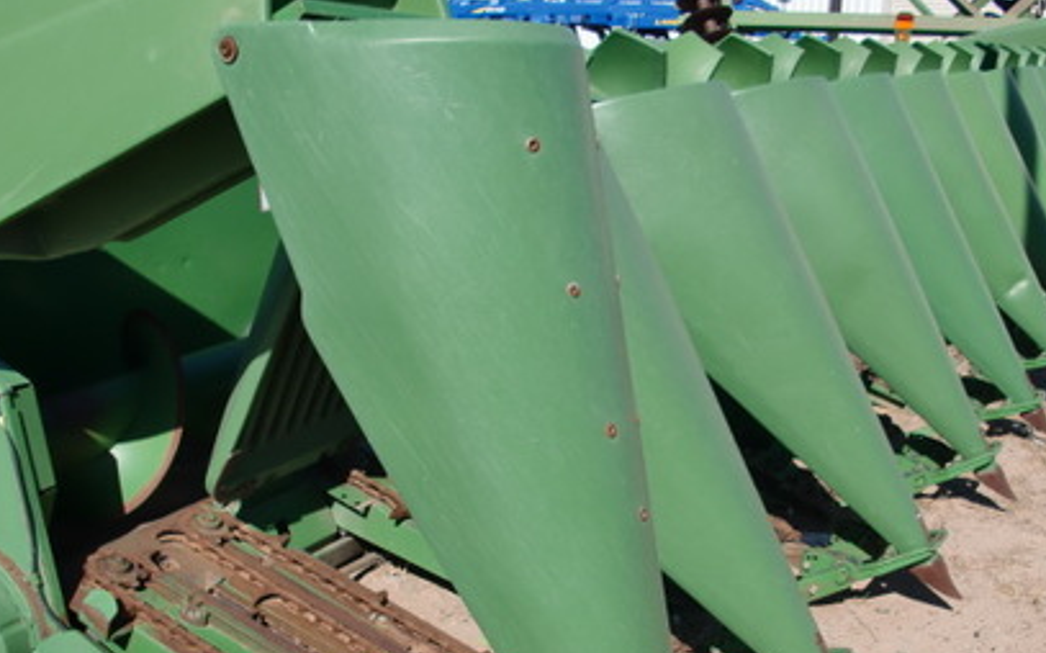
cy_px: 491
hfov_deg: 39.4
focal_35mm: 51
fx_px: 1453
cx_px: 643
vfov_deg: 25.0
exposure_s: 1/200
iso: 64
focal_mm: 6.3
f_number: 7.9
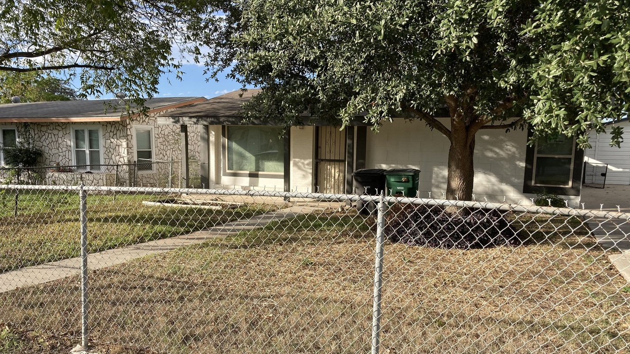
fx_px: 518
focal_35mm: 31
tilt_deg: -6.2
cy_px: 226
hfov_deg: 62.6
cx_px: 319
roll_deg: -0.6
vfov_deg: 37.5
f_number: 1.8
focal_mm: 3.99
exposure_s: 1/889
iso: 20
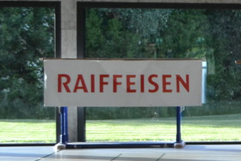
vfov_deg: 7.2
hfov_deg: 9.4
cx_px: 604
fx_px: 1278
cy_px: 112
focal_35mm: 191
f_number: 5.6
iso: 320
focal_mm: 24
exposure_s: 1/125
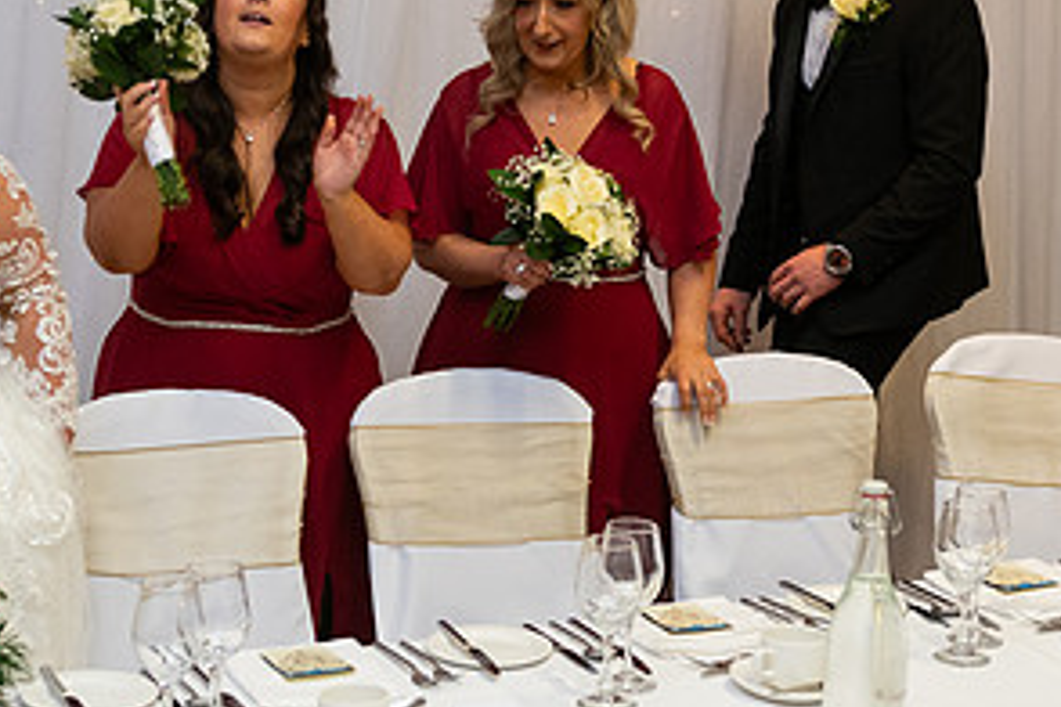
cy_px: 233
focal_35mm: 75
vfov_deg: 18.1
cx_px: 444
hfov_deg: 27.0
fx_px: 2210
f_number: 3.5
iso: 800
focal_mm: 38
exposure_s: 1/160
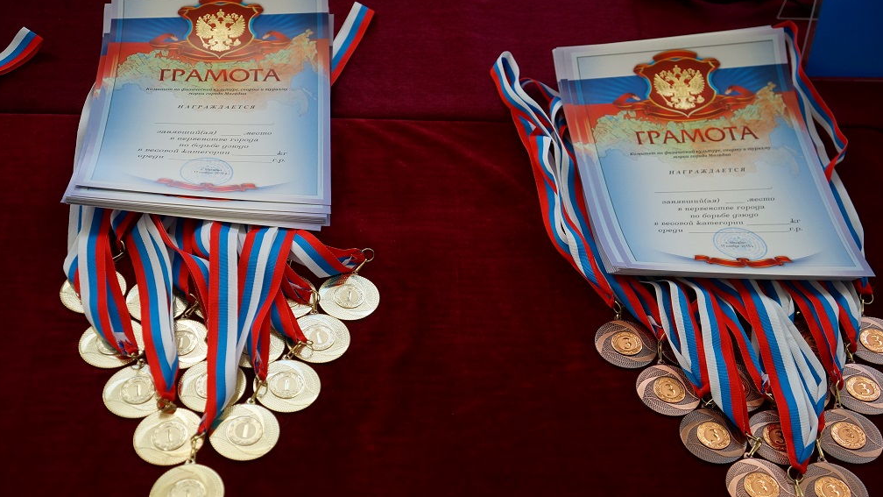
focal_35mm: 51
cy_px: 265
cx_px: 444
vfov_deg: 23.5
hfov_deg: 40.6
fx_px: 1194
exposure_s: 1/160
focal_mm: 32
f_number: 4
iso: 400
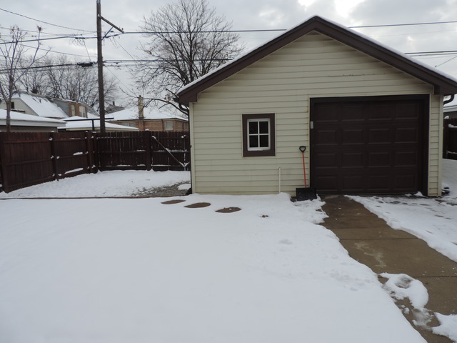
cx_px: 228
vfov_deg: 56.8
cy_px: 172
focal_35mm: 24
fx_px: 317
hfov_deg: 71.6
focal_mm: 4.3
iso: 80
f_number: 3
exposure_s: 1/1000
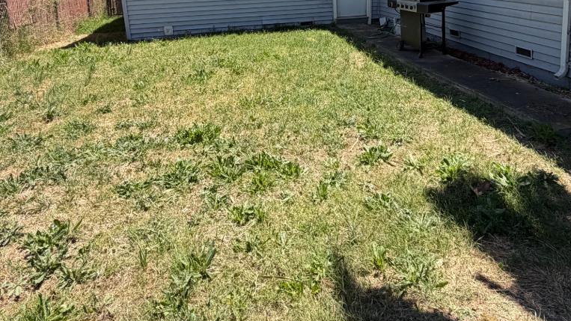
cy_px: 43
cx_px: 346
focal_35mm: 30
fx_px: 454
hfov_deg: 63.7
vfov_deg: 36.9
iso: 40
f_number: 2.2
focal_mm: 2.22
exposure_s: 1/770
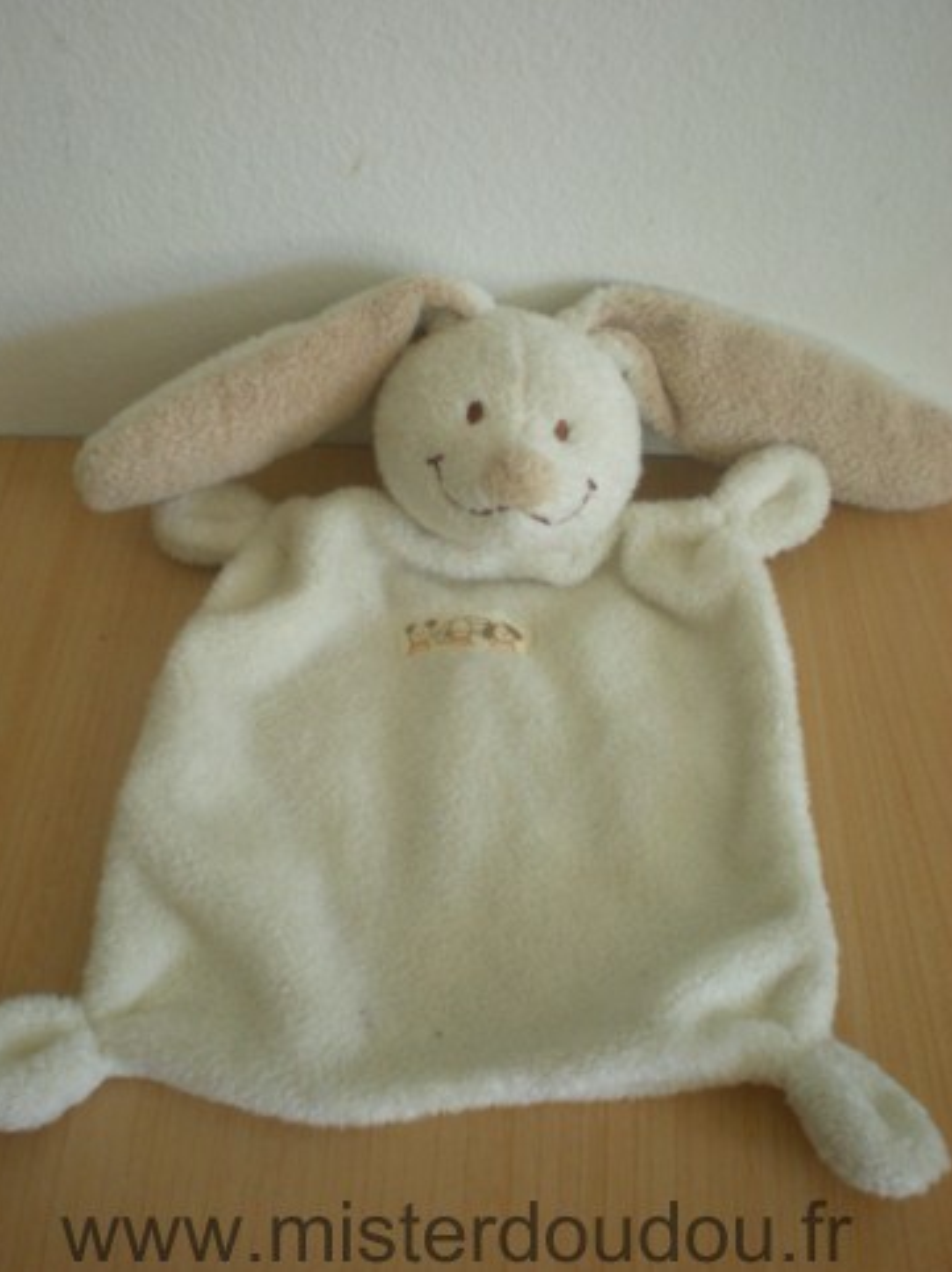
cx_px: 454
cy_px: 599
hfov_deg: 35.1
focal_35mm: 41
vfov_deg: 45.8
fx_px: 1505
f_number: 3.1
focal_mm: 6.3
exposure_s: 1/40.7
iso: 200
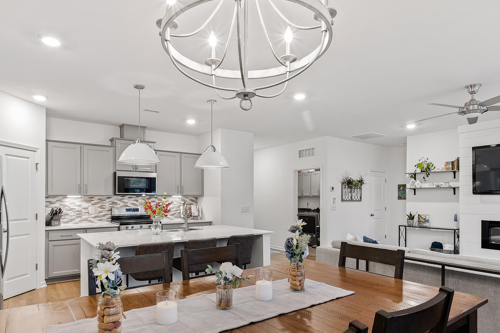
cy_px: 201
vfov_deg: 59.0
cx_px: 241
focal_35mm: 21
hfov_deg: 81.2
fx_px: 292
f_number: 8
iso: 100
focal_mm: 10
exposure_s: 1/1.67
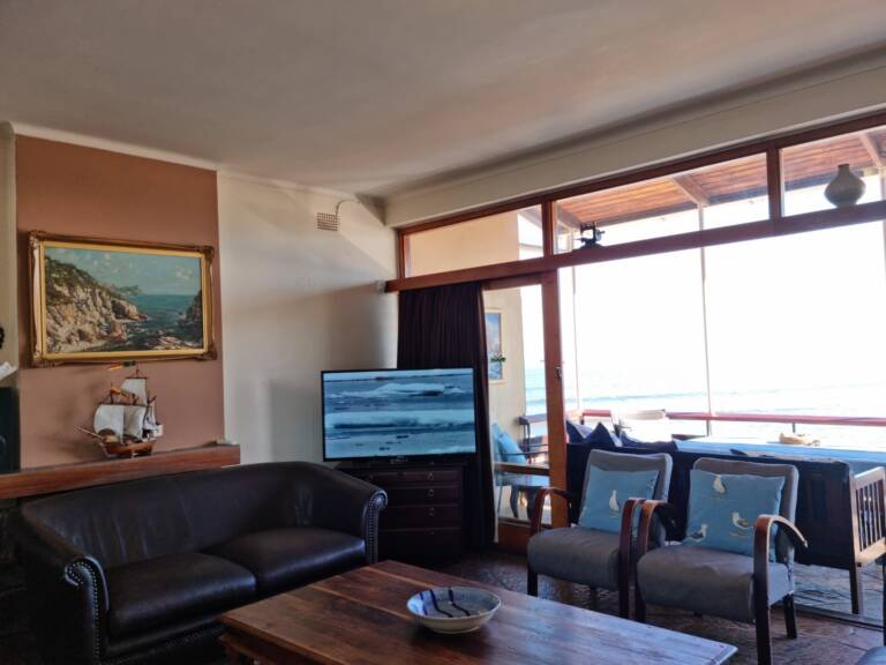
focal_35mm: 27
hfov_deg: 65.3
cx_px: 443
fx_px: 691
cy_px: 332
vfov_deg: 51.4
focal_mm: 5.9
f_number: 2
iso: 25
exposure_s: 1/146
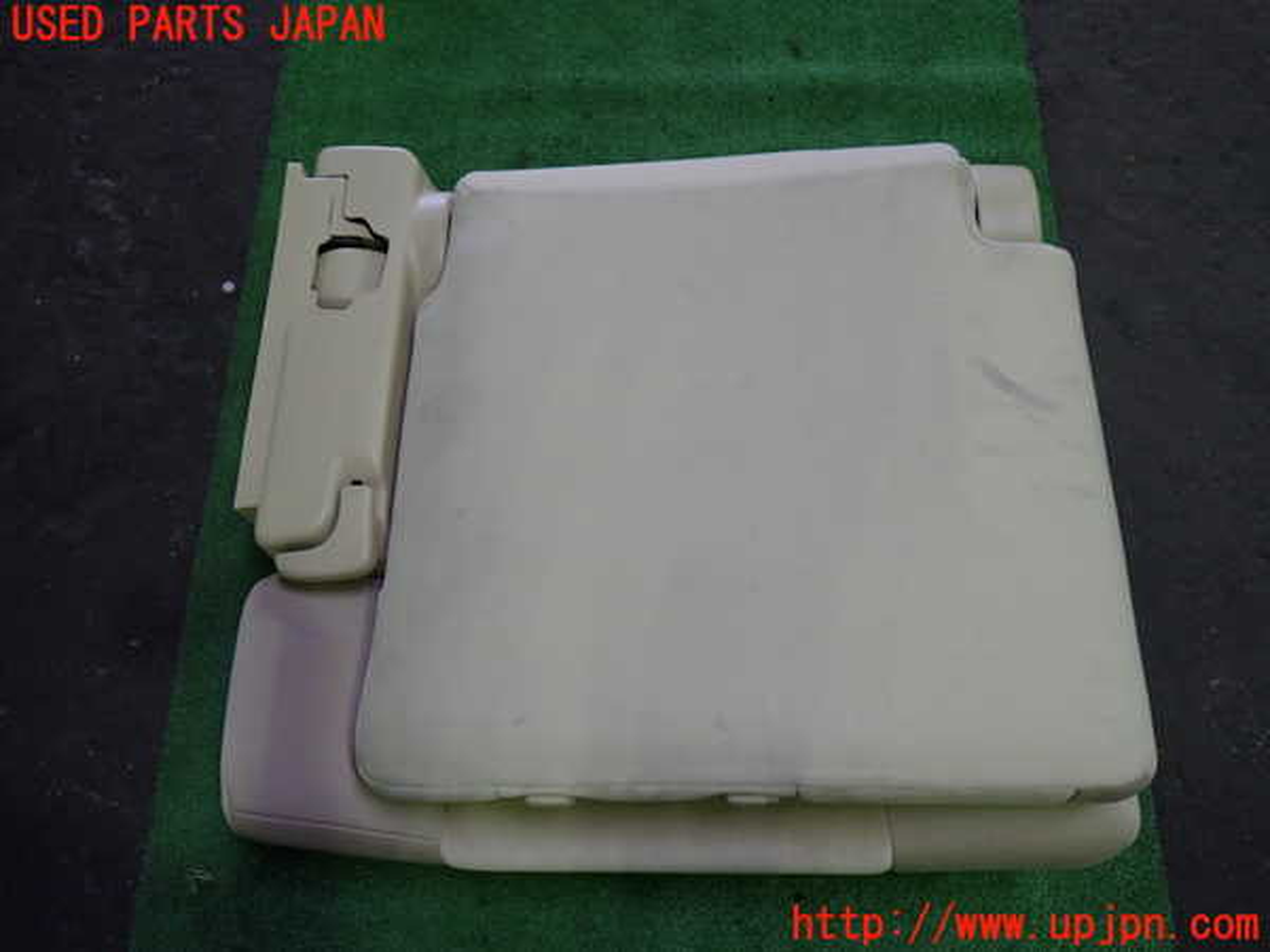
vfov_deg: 46.8
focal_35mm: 30
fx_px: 1101
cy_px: 476
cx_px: 635
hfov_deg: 60.0
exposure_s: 1/50
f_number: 2.3
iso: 200
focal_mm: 5.4
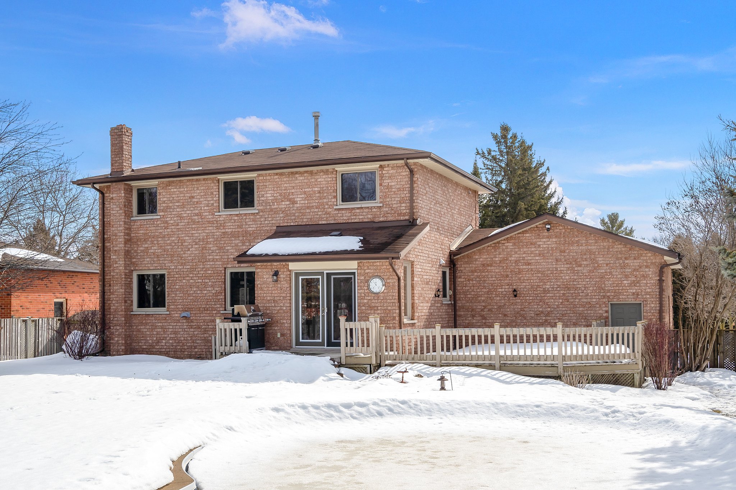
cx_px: 368
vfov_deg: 33.4
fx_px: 818
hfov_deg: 48.5
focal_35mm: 40
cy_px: 245
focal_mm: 27
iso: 100
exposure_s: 1/125
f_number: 9
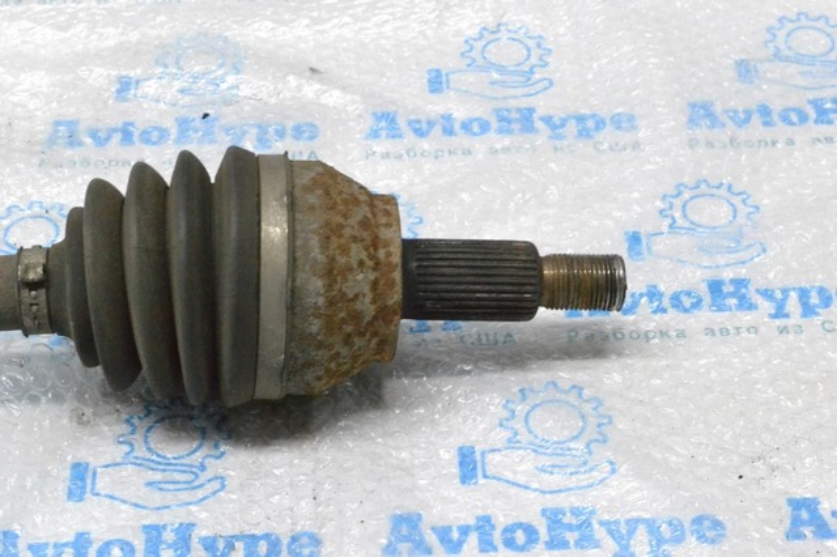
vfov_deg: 16.5
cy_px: 278
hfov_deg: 24.6
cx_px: 418
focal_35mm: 82
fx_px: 1917
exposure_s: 1/160
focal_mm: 55
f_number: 11
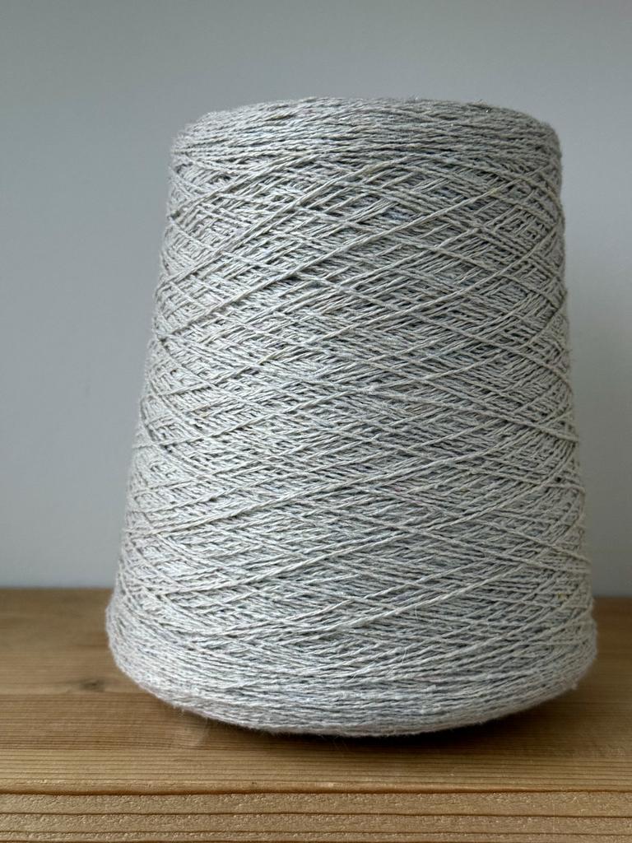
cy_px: 422
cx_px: 316
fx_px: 1168
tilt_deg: -4.3
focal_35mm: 48
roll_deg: -2.1
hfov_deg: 30.3
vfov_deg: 39.7
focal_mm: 6.76
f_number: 1.78
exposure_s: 1/189
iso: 100
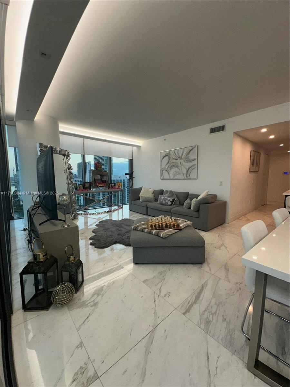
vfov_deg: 102.1
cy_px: 194
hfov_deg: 85.7
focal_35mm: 14
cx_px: 145
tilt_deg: -6.9
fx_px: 156
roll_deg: -1.6
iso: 160
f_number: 2.2
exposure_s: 1/120
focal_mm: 2.22
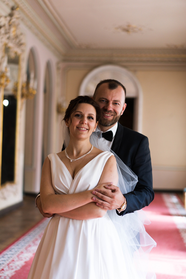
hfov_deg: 24.6
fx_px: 426
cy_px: 140
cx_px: 93
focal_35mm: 55
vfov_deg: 36.2
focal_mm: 55
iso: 160
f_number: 2
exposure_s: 1/320
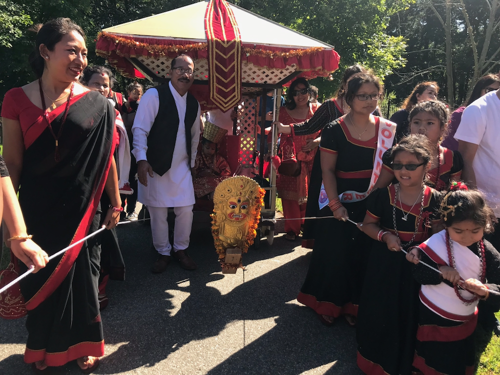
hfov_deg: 63.4
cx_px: 250
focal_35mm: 28
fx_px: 404
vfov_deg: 49.7
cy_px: 188
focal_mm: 3.99
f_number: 1.8
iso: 20
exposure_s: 1/544
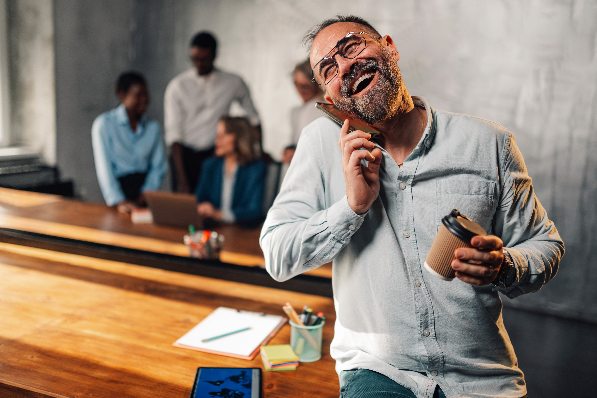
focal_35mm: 35
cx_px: 298
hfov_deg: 54.4
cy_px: 199
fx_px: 580
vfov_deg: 37.9
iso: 160
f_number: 1.4
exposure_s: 1/400
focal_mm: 35
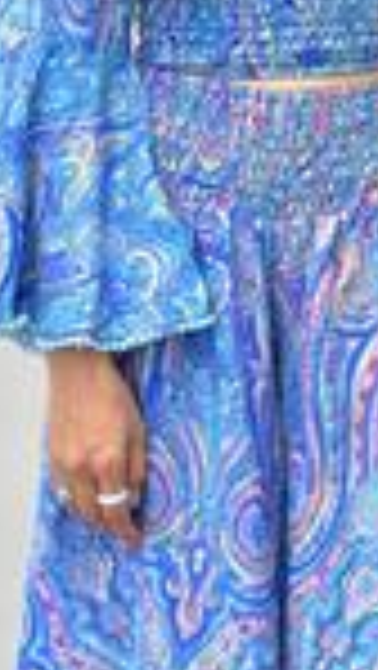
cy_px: 272
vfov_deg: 9.2
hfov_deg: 5.2
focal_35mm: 233
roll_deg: -0.1
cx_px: 207
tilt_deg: -10.7
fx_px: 4145
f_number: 2.8
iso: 32
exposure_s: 1/247
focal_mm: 9
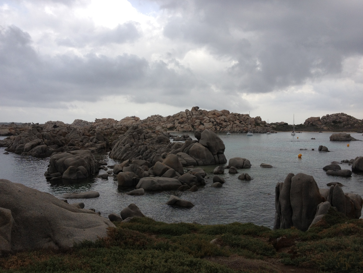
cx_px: 182
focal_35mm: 35
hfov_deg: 52.6
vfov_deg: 40.7
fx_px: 367
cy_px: 136
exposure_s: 1/708
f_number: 2.4
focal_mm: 4.28
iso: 64
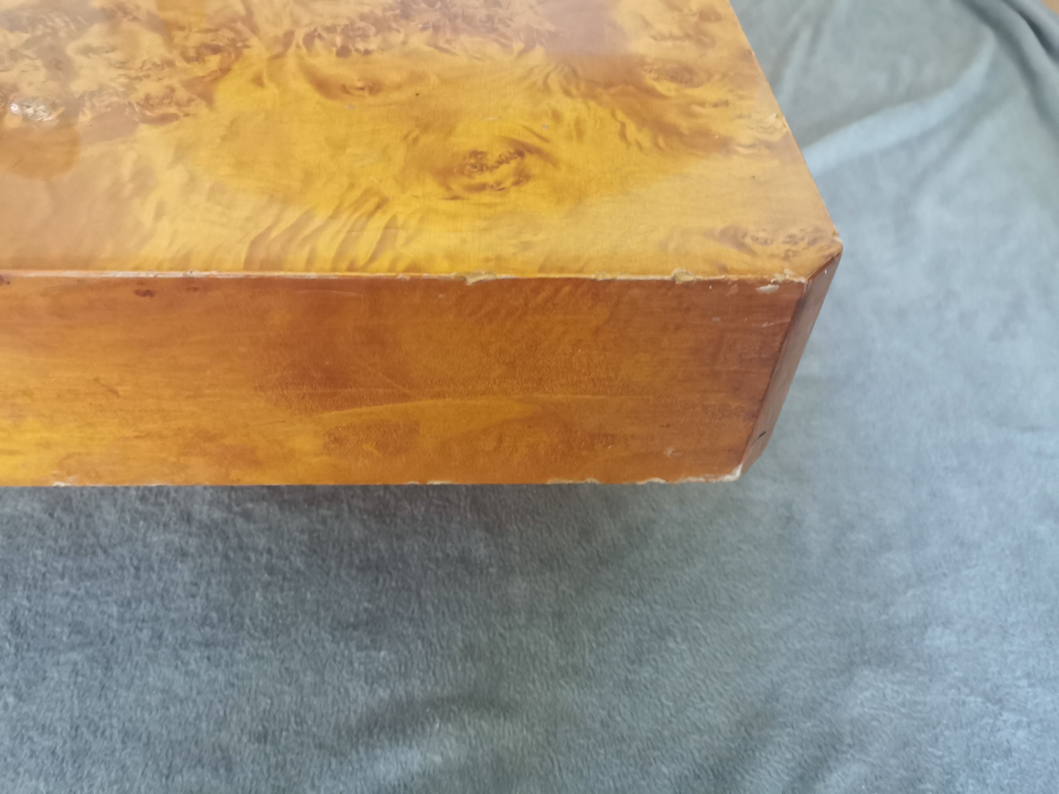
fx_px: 826
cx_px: 530
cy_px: 397
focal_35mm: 27
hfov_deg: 65.3
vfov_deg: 51.4
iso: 500
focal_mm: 5.58
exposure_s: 1/33.3
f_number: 1.8
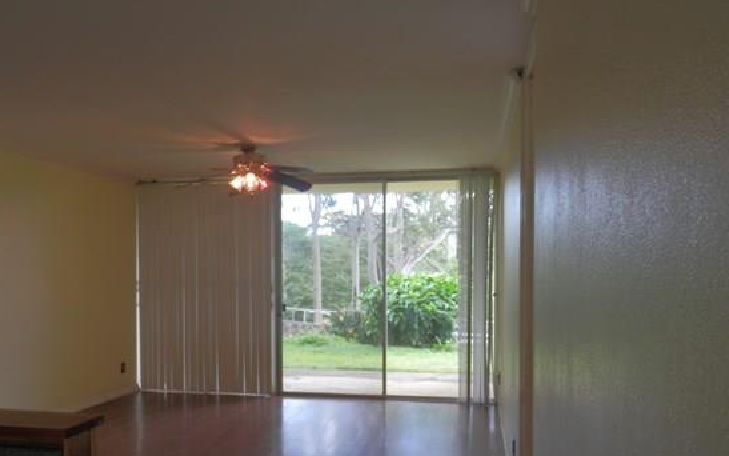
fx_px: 616
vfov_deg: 40.2
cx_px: 335
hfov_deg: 61.1
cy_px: 300
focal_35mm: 31
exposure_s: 1/50
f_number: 3
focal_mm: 4.5
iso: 80
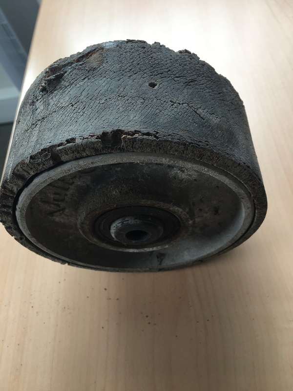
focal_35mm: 29
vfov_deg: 61.7
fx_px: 327
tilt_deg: -55.9
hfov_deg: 48.2
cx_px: 146
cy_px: 196
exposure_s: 1/50
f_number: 2.2
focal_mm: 4.15
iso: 32
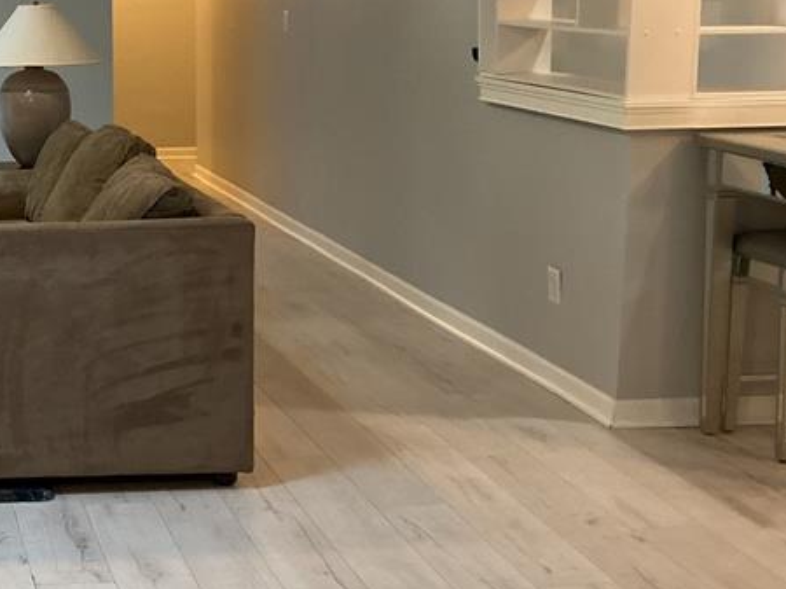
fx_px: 1498
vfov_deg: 22.0
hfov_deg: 26.8
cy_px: 150
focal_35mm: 66
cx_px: -96
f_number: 1.8
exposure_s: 1/60
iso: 160
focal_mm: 3
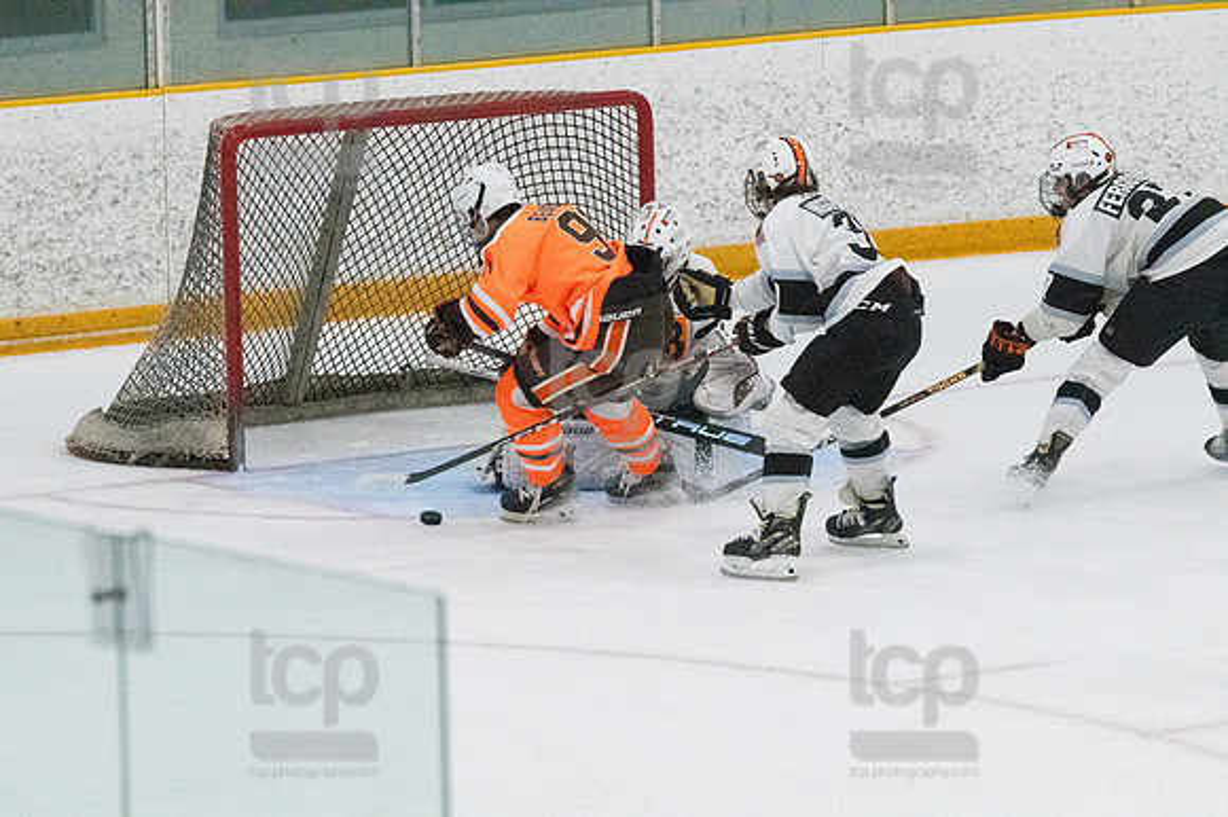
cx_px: 614
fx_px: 9954
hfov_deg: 7.1
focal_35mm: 292
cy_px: 408
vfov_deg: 4.7
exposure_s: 1/1600
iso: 8000
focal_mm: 195
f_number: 5
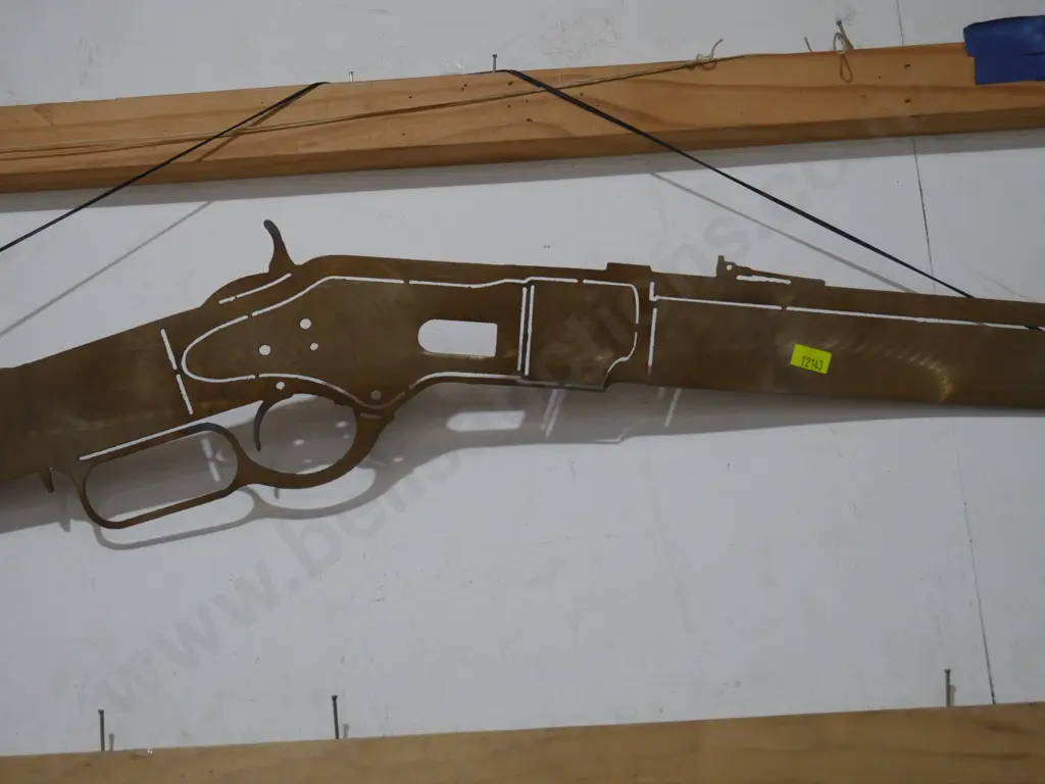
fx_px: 1811
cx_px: 522
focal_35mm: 60
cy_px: 392
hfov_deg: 32.2
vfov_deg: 24.4
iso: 1000
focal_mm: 30
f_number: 5.4
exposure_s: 1/60
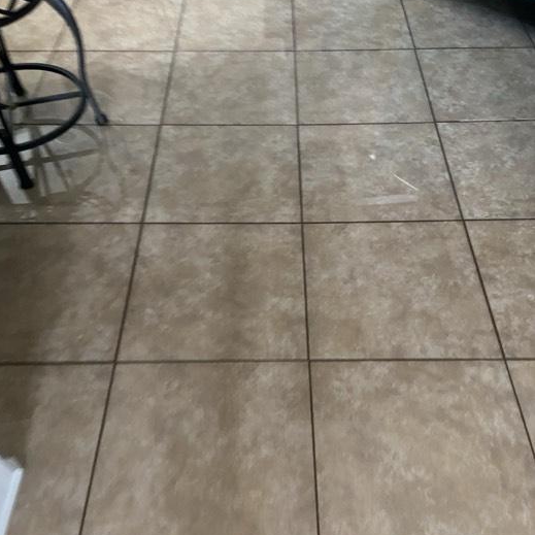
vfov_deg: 52.4
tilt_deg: -53.7
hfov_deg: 52.5
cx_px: 265
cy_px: 300
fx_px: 542
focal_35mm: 31
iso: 640
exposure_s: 1/34
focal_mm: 4.25
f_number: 1.8
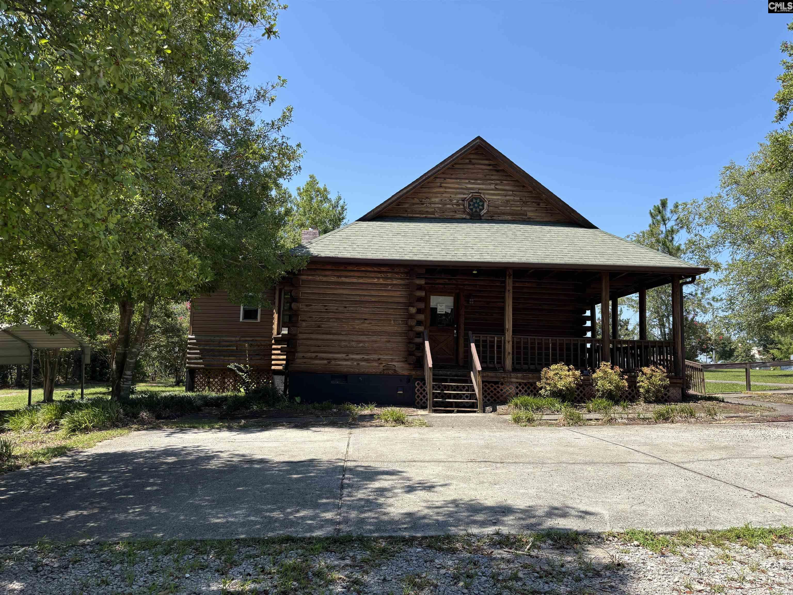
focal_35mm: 26
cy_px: 298
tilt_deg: +7.5
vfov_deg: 53.1
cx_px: 396
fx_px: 596
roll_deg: -2.3
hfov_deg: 67.3
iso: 50
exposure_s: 1/1912
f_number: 1.6
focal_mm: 5.96
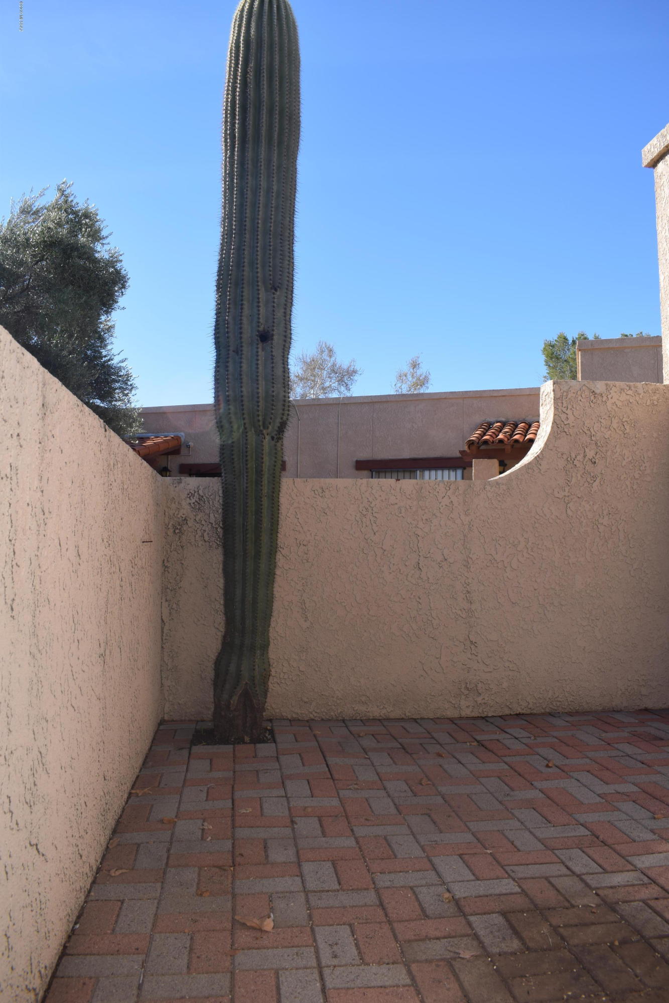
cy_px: 502
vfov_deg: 67.4
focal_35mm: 27
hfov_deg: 47.9
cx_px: 334
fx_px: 753
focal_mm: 18
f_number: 8
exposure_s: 1/200
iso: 100
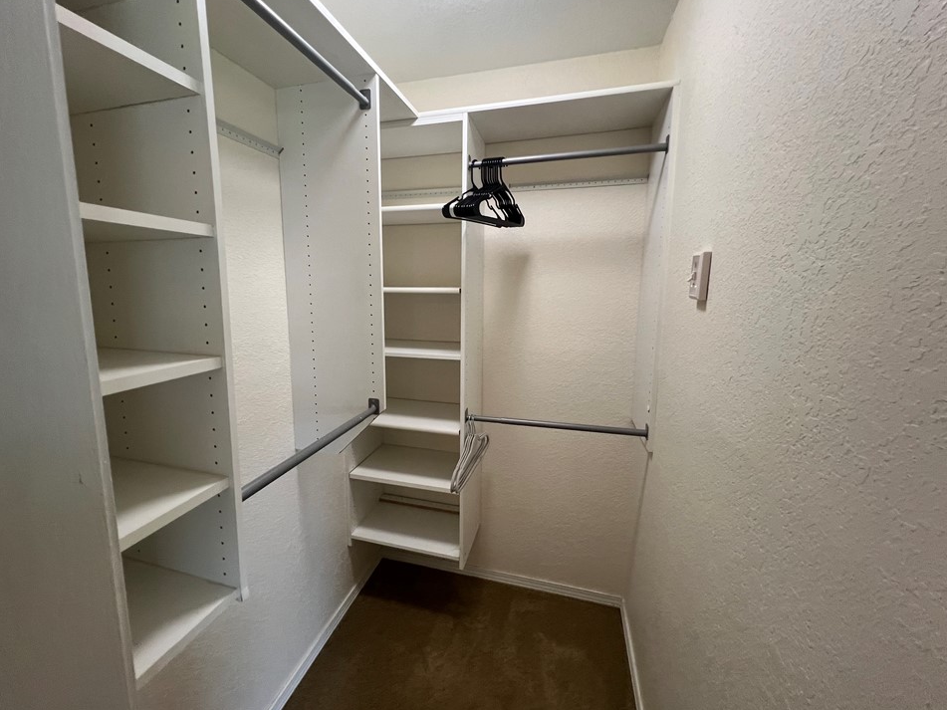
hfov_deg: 101.9
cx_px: 445
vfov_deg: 85.6
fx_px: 383
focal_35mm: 14
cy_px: 338
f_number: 1.8
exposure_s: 1/120
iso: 200
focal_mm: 1.57
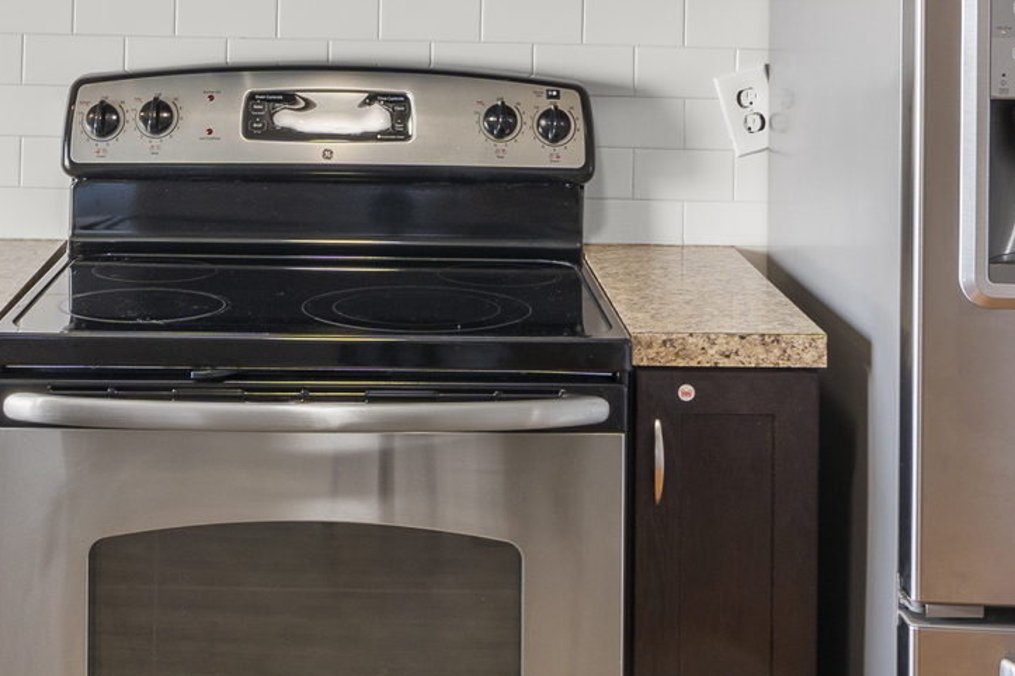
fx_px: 1917
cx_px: 383
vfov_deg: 19.1
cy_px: -102
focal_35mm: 68
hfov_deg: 29.5
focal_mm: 16
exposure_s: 1
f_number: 9
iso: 250
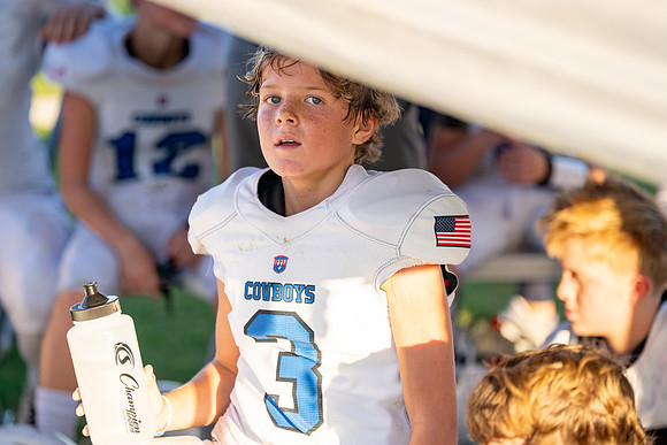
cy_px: 211
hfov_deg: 13.3
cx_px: 309
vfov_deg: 8.9
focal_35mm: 154
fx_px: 2862
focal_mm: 143
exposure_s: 1/1250
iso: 320
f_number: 2.8
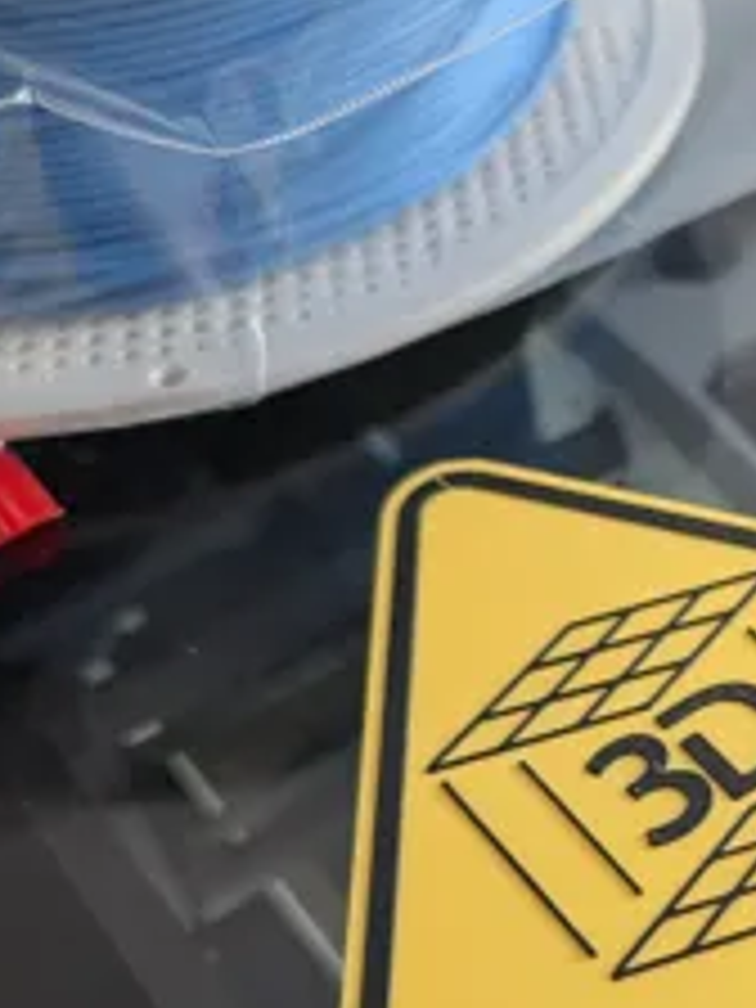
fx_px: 1660
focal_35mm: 57
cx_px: 796
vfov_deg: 32.7
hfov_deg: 24.2
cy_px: 826
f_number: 1.68
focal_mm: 6.9
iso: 655
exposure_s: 1/158
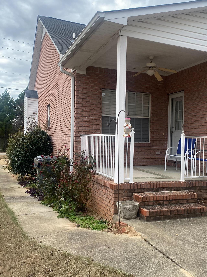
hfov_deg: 40.4
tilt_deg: -1.4
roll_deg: -1.6
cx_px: 129
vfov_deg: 52.6
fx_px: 279
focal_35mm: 35
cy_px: 145
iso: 32
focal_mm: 4.25
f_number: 1.8
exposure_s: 1/1043
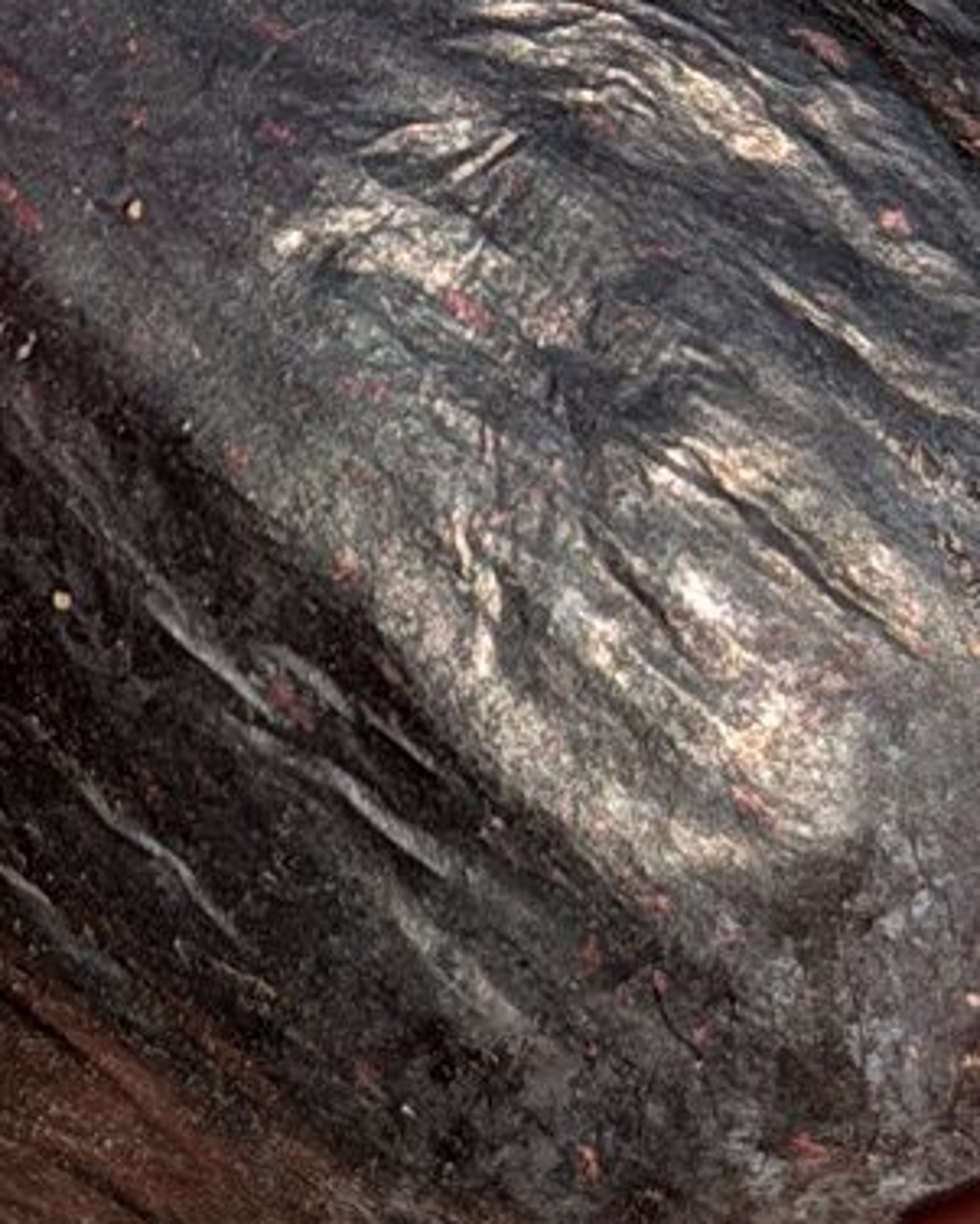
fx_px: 9241
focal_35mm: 255
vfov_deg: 7.5
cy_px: -452
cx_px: -166
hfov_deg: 6.0
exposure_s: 1/2976
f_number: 1.78
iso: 64
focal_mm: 6.76
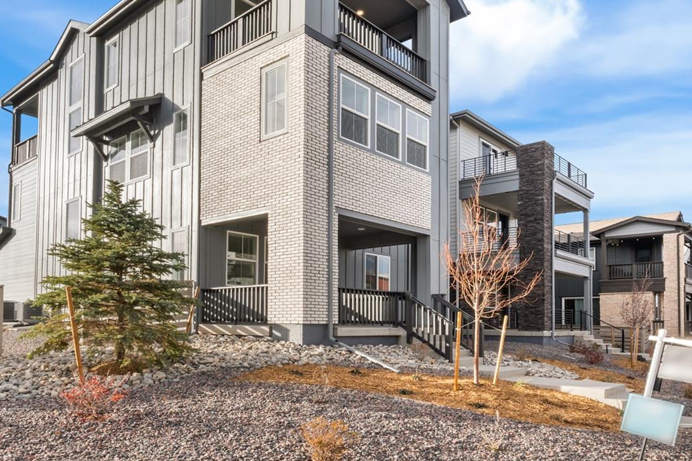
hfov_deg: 71.5
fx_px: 480
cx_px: 349
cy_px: 145
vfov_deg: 50.1
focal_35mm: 25
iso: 100
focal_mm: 17
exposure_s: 1/15
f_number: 20
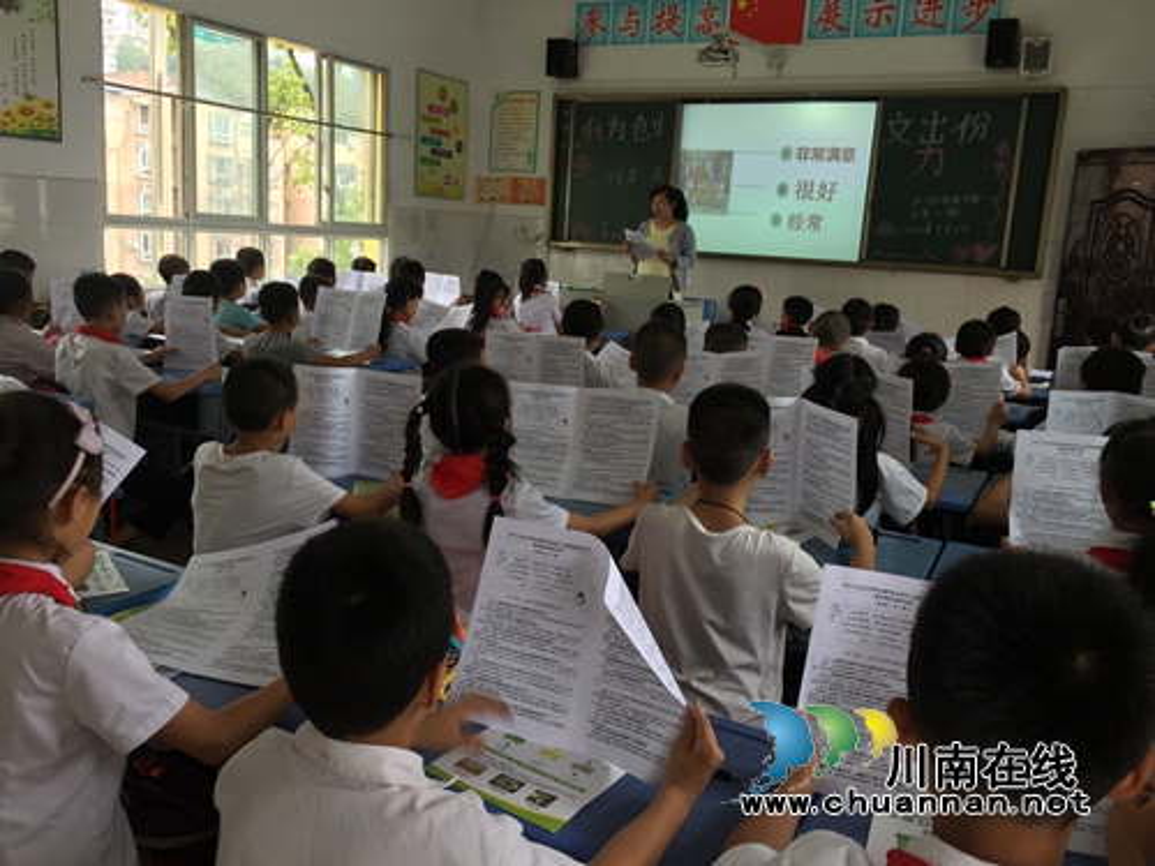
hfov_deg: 61.7
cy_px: 433
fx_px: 968
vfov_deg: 48.2
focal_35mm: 29
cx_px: 578
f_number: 2.2
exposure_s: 1/50
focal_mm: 4.15
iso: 32
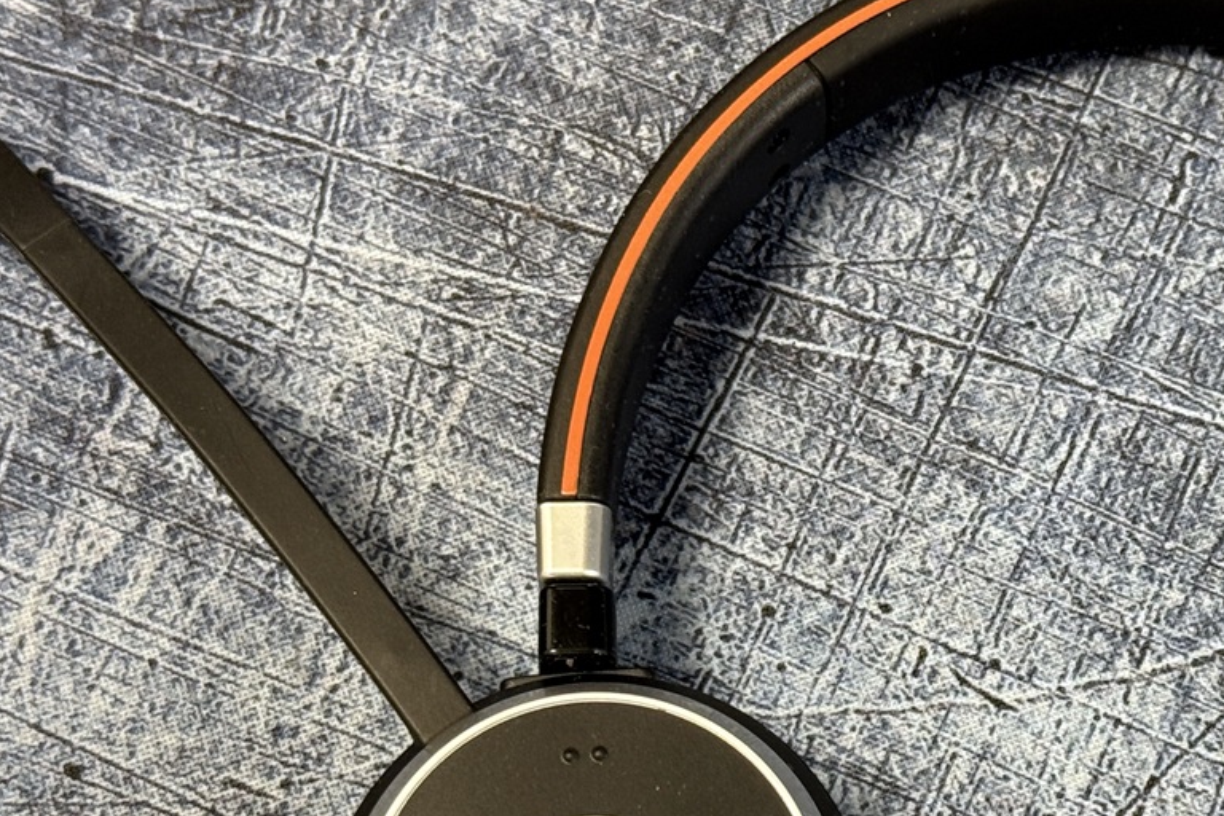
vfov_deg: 13.1
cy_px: 561
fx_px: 3536
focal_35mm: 104
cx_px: 991
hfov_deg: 19.4
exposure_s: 1/50
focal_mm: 6.76
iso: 125
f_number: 1.78
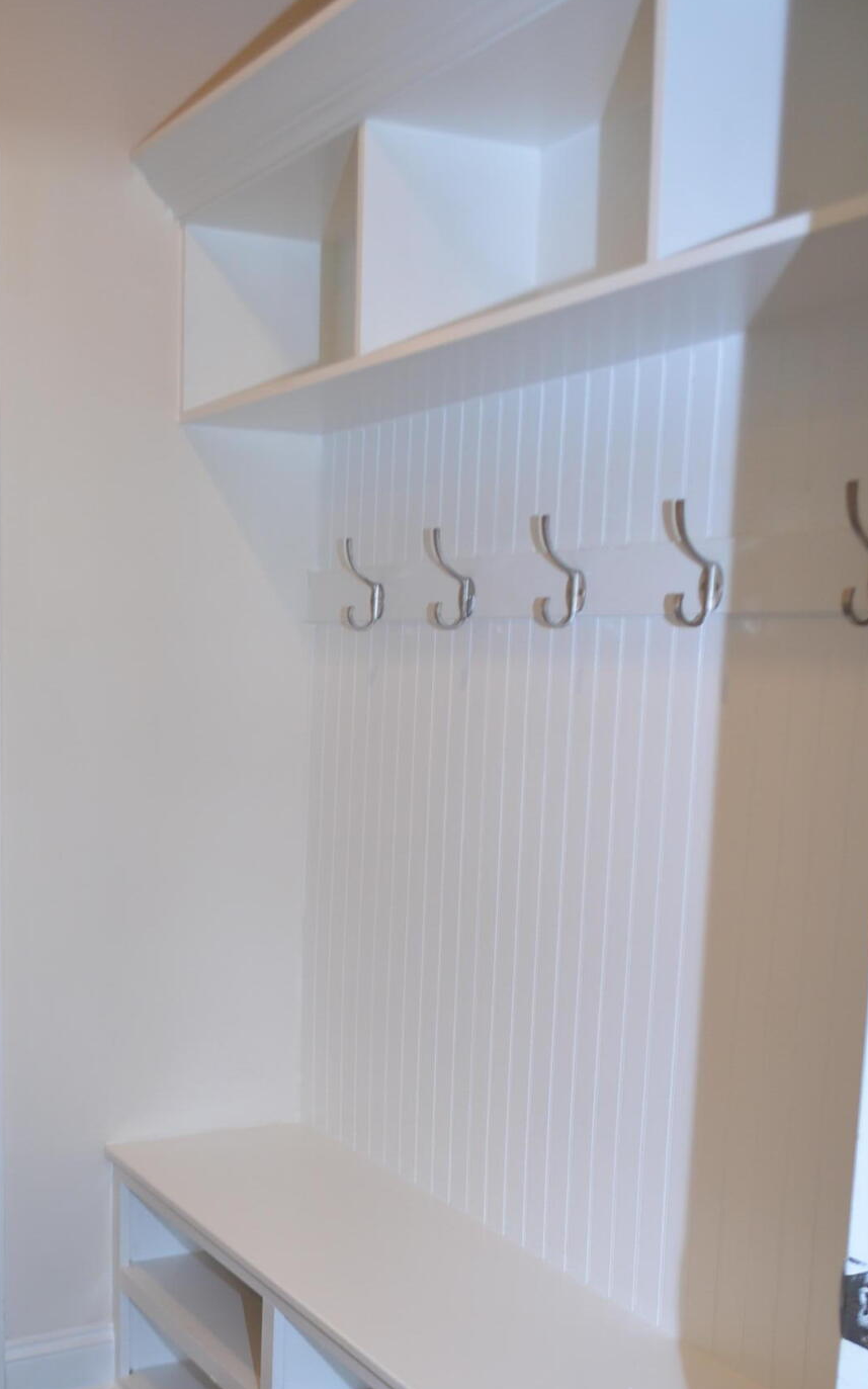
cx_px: 266
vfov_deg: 48.9
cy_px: 852
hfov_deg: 31.6
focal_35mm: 40
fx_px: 1514
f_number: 3.5
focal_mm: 18
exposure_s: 1/50
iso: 400
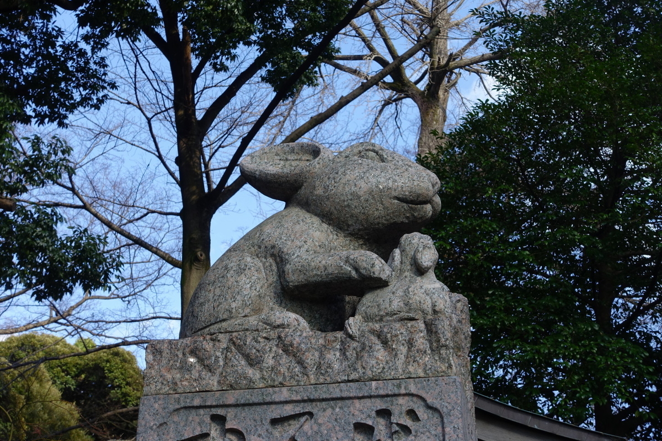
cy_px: 220
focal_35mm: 69
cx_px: 331
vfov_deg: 19.7
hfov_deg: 29.2
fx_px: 1269
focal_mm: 25.46
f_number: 8
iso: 125
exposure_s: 1/100
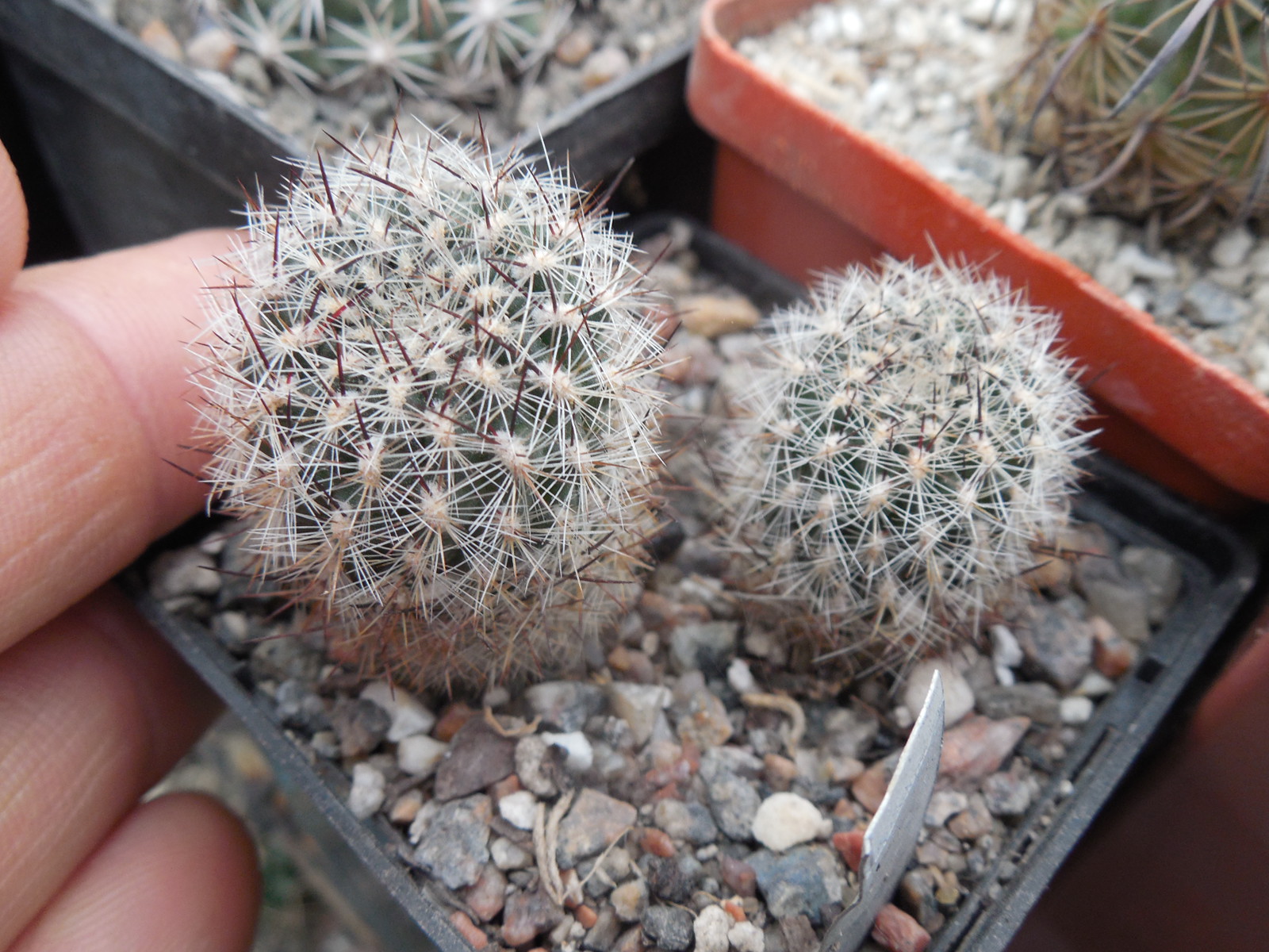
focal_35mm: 31
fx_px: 1136
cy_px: 476
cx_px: 634
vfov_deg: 45.4
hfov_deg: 58.4
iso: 220
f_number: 3.6
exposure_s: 1/30
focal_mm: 5.6
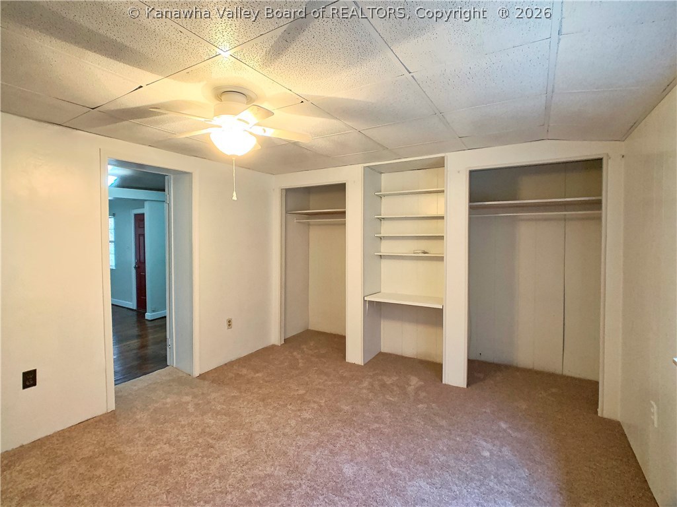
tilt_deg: -0.4
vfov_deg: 53.1
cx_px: 338
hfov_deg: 67.3
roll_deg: -0.9
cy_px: 254
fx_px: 508
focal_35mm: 26
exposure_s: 1/40
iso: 320
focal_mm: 4.25
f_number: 1.8
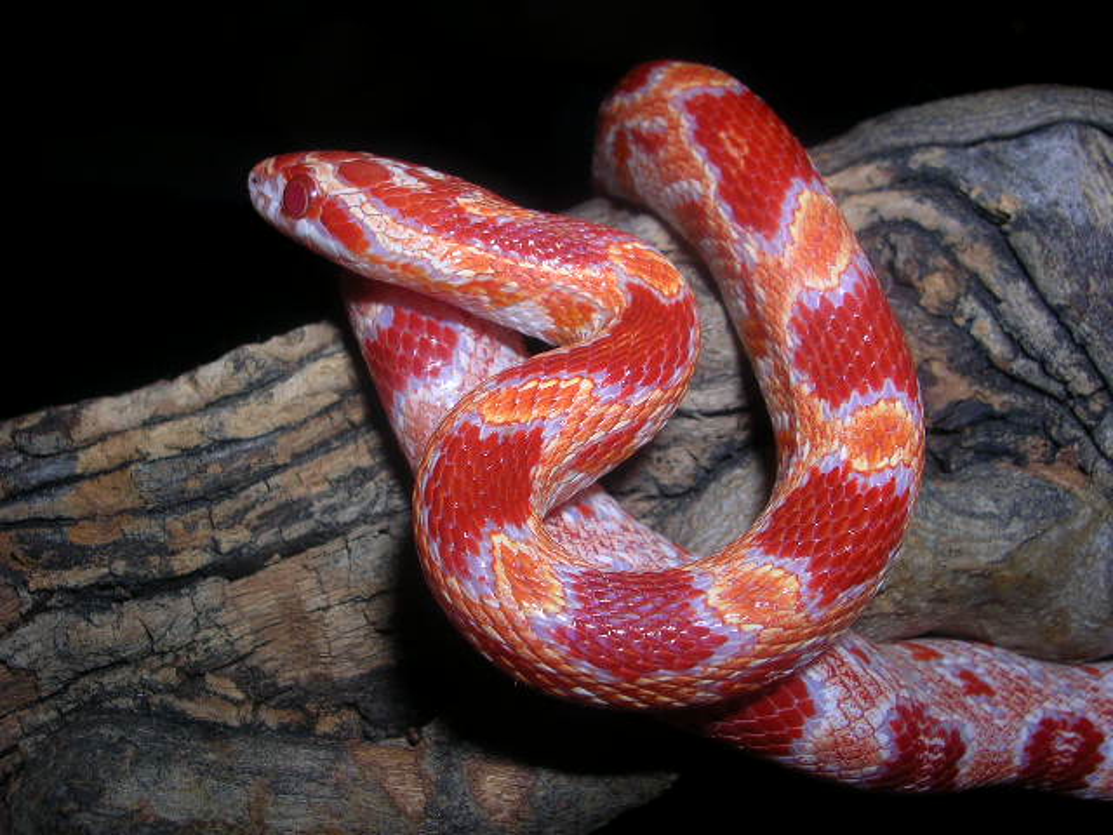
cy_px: 418
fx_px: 1222
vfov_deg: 37.7
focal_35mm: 38
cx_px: 556
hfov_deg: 49.0
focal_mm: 5.8
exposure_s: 1/60.1
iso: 50
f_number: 5.6
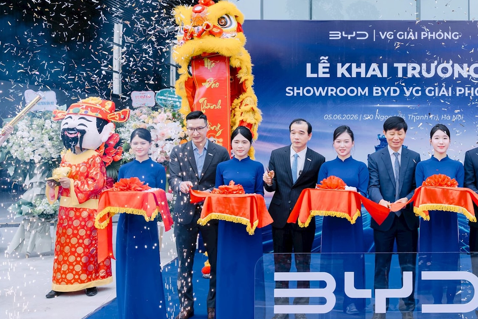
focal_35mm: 54
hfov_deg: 35.5
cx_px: 394
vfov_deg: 25.0
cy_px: 130
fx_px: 717
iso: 200
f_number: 4.5
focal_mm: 31.6
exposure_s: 1/400
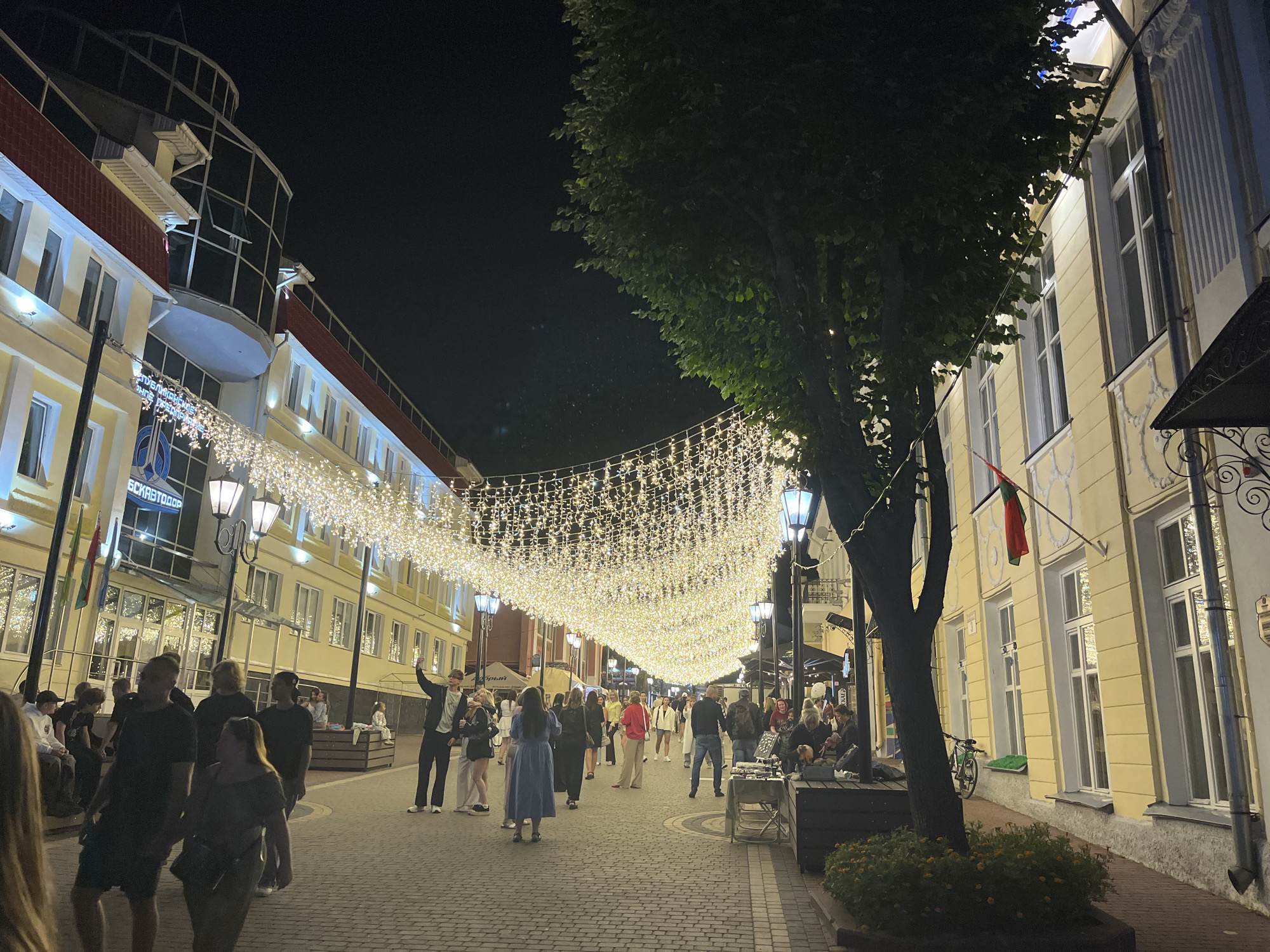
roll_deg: -1.0
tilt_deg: +16.0
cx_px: 635
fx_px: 954
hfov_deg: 67.3
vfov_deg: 53.1
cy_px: 476
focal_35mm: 26
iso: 100
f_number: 1.6
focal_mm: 5.1
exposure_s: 1/100
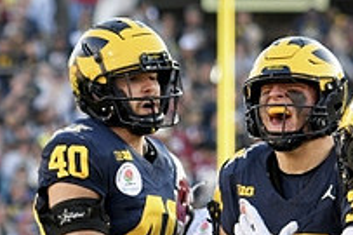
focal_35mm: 858
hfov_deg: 2.4
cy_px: 280
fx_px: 8406
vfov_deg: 1.6
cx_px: 311
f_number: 5.3
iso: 1250
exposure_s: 1/1000
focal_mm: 200
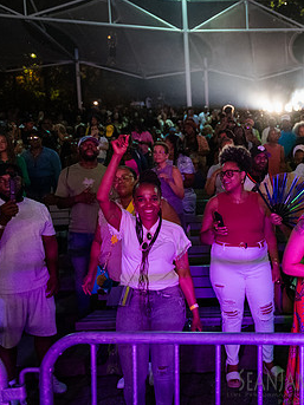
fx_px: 469
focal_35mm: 40
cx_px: 317
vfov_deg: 46.7
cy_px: 225
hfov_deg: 32.5
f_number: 2.8
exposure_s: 1/125
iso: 5000
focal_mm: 24
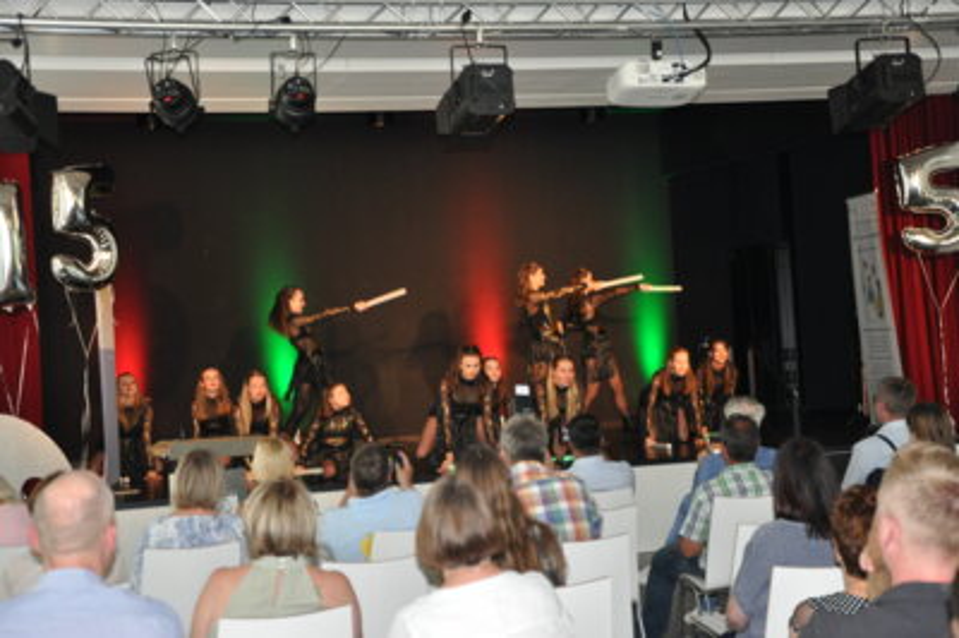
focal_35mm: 68
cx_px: 480
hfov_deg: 29.9
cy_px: 319
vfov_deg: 20.1
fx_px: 1797
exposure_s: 1/60
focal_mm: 45
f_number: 4.8
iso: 800
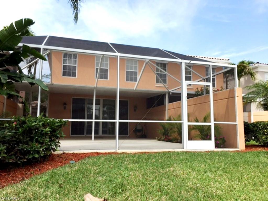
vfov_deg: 48.2
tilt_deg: +8.6
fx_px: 225
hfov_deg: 61.7
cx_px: 134
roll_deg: -2.2
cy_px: 100
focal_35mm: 29
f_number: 2.2
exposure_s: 1/1364
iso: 32
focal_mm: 4.15
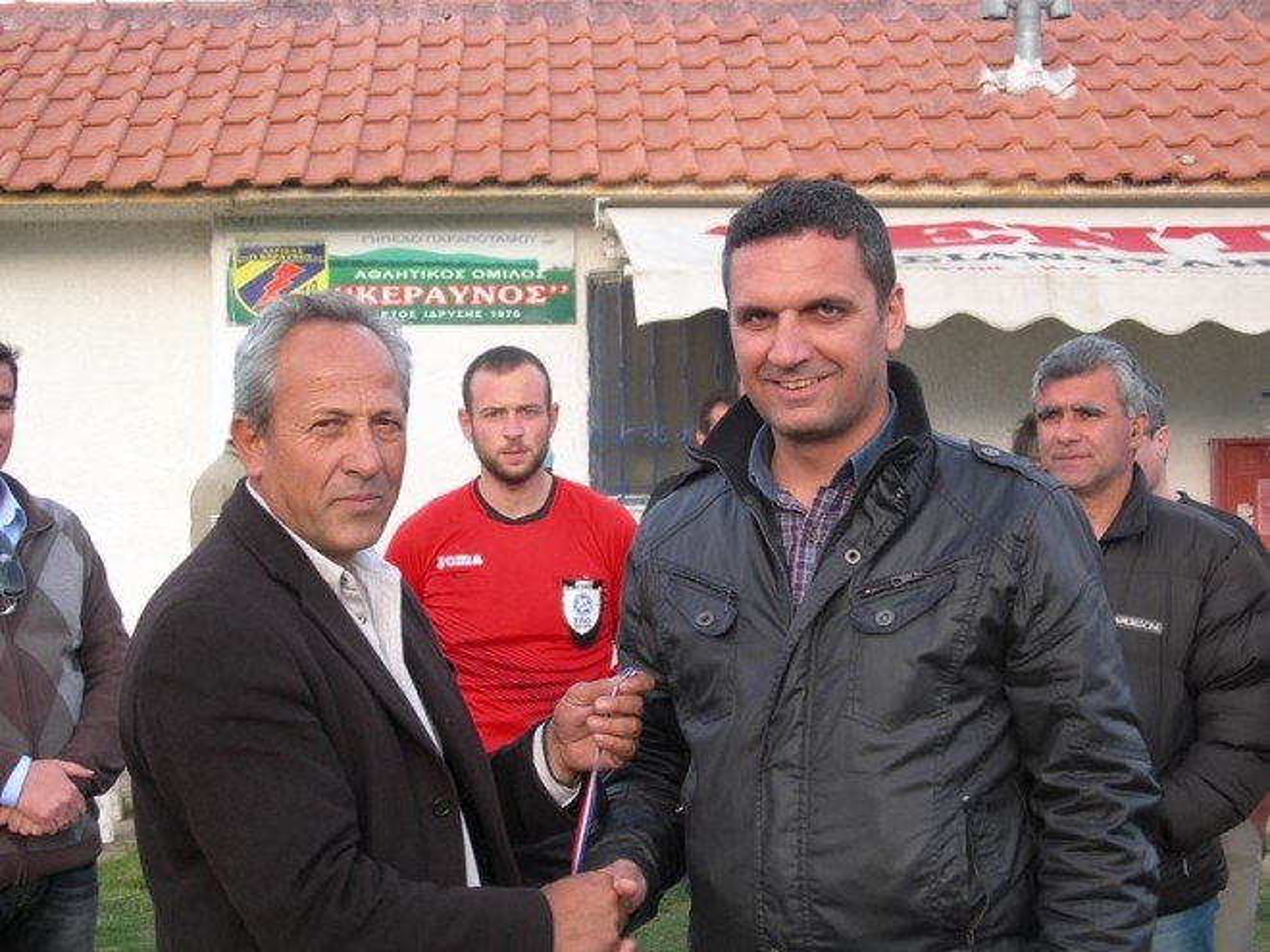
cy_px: 476
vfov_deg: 20.4
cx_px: 635
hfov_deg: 27.0
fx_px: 2642
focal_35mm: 72
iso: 50
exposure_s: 1/48.3
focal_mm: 14.9
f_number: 3.7
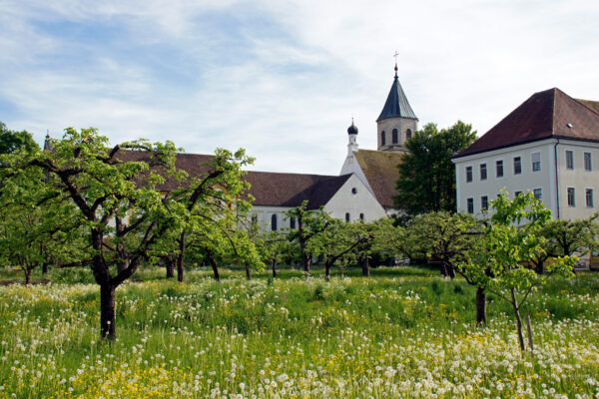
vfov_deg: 31.9
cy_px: 200
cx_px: 300
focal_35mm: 42
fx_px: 699
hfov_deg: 46.4
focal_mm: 28
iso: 200
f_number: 11
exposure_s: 1/200
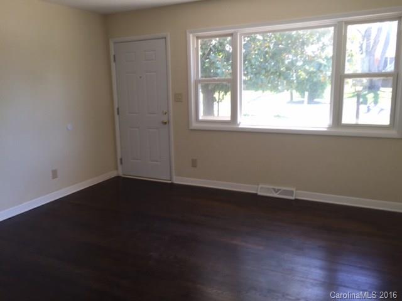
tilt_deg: -9.3
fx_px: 337
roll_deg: +2.0
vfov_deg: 48.2
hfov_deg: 61.7
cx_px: 201
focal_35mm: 29
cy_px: 150
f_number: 2.2
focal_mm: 4.15
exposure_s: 1/60
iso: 32
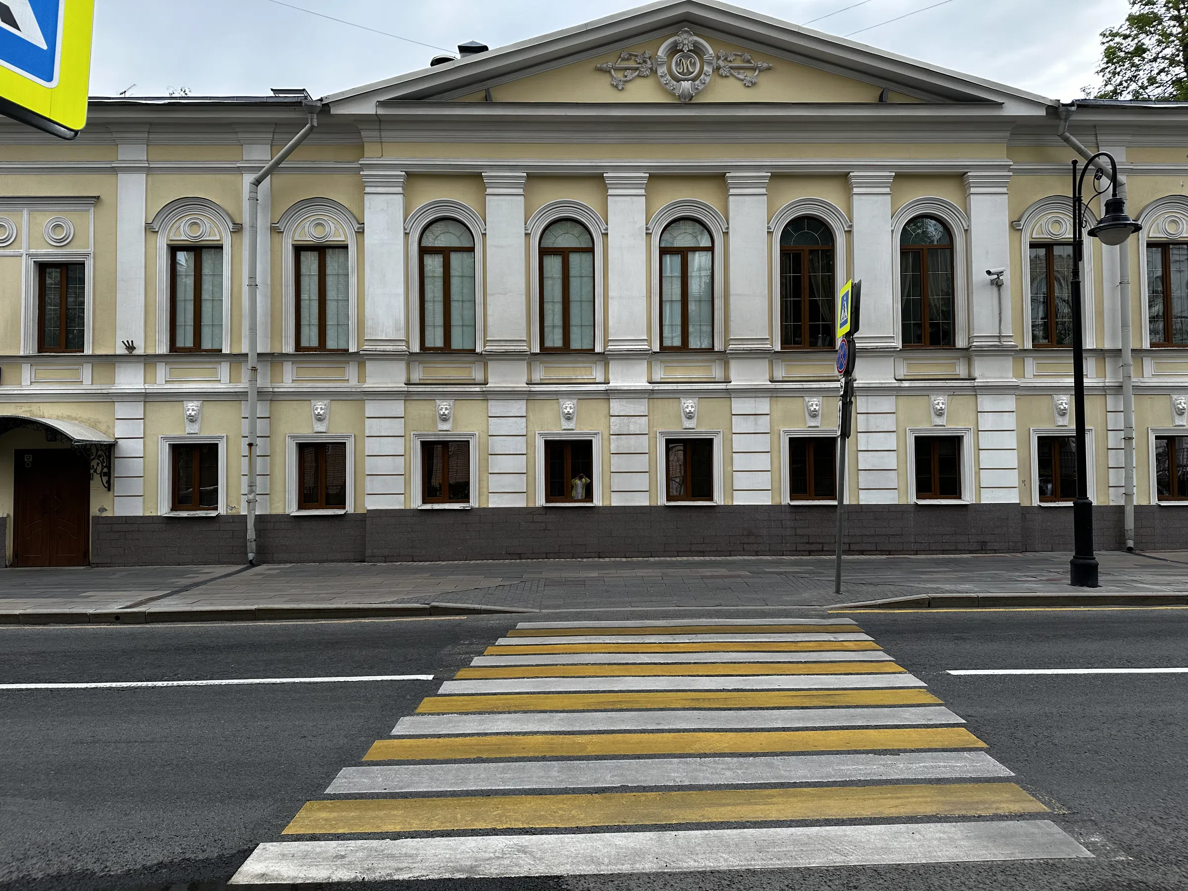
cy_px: 446
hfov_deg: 71.6
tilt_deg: +3.0
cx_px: 594
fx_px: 824
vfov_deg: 56.8
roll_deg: +0.2
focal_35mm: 24
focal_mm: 6.86
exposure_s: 1/999
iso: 80
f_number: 1.78
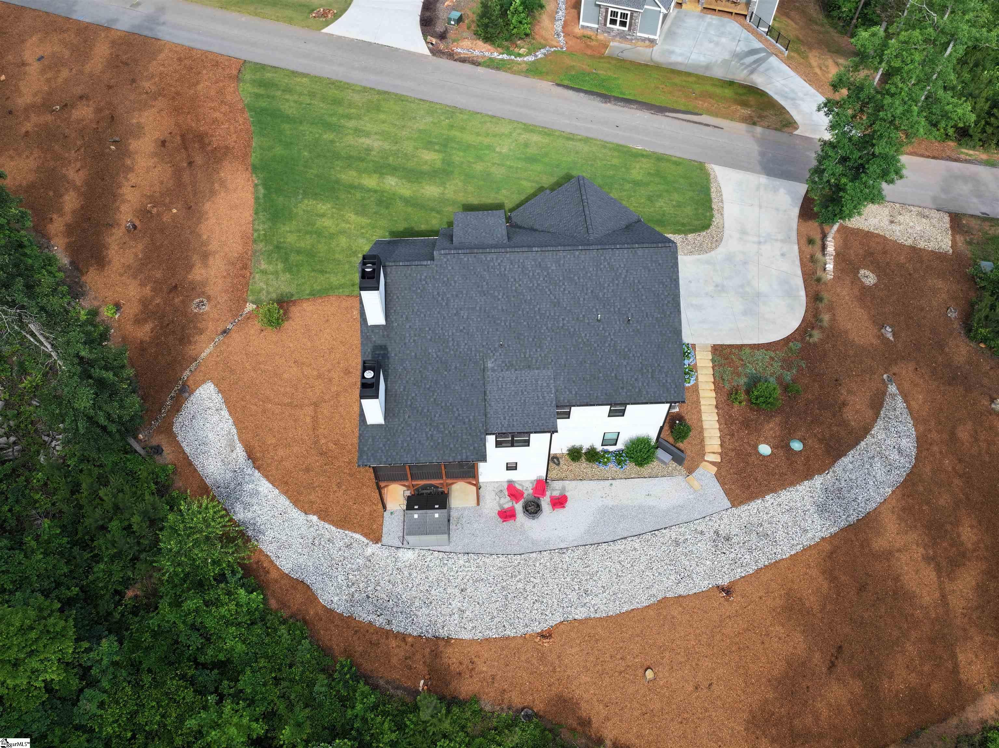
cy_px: 374
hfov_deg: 71.6
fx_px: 692
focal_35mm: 24
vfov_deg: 56.8
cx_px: 500
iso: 130
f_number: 2.8
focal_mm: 12.29
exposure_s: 1/30
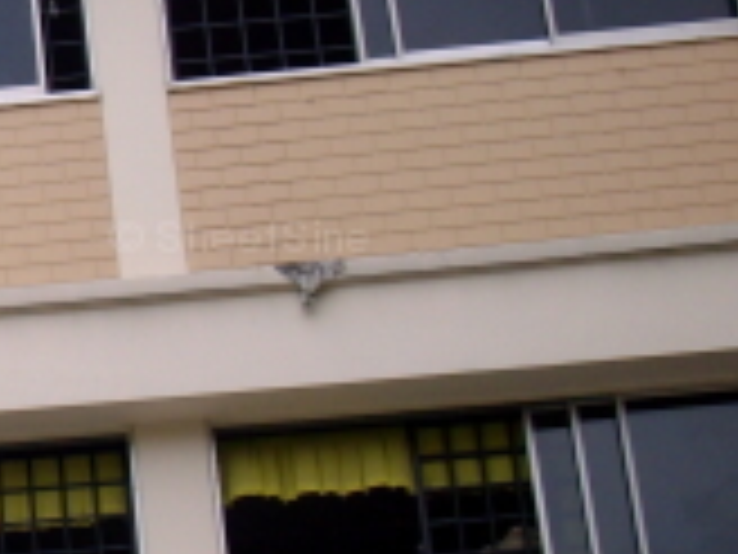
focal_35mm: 124
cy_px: 243
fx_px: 2644
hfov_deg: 14.5
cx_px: -454
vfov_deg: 12.0
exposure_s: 1/160
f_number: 5.6
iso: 80
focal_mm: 6.2
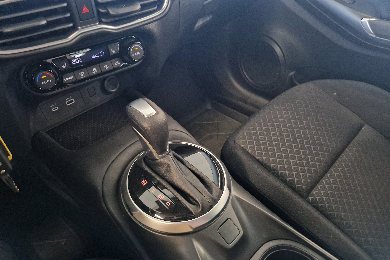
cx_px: 195
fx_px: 260
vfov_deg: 53.0
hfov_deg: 73.7
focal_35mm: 24
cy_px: 146
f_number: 1.8
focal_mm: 5.4
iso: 500
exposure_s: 1/50
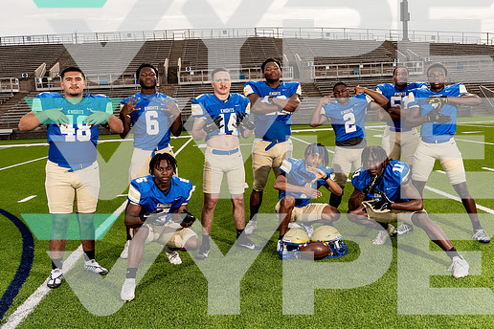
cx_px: 267
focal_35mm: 36
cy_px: 149
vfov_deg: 36.8
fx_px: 494
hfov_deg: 53.1
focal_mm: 32
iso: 100
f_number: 9
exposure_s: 1/250
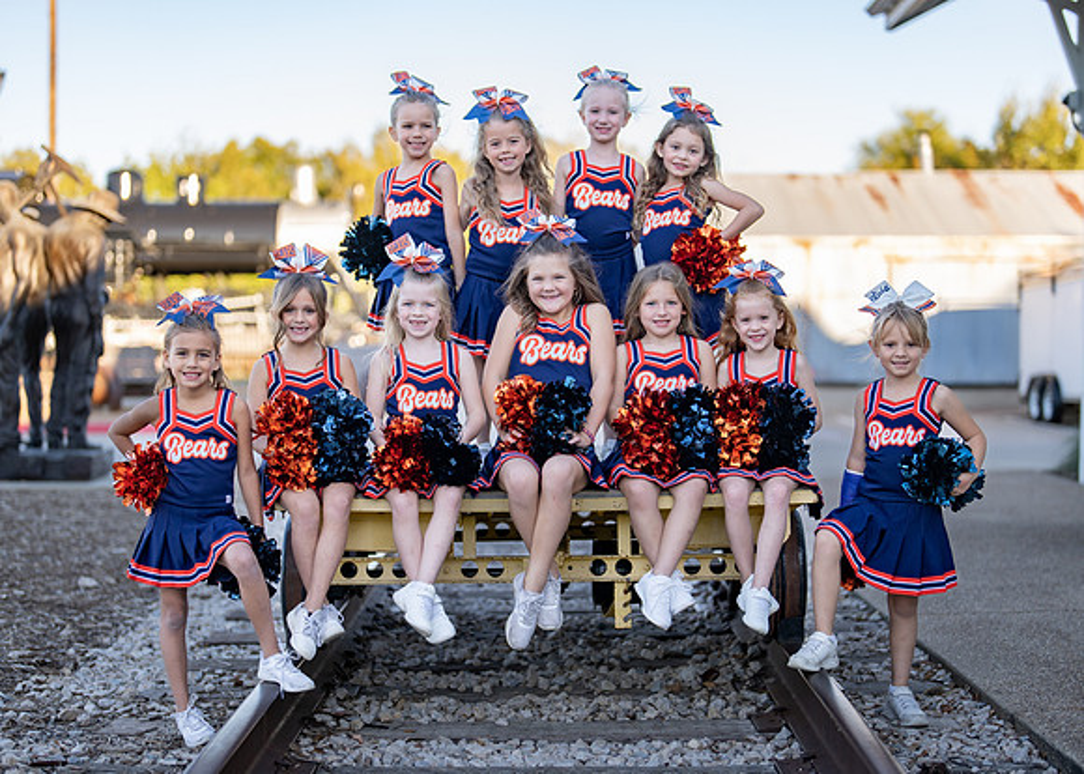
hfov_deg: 32.5
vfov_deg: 23.5
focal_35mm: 60
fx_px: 1857
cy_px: 436
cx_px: 583
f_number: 1.2
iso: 100
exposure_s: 1/1250
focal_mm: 50
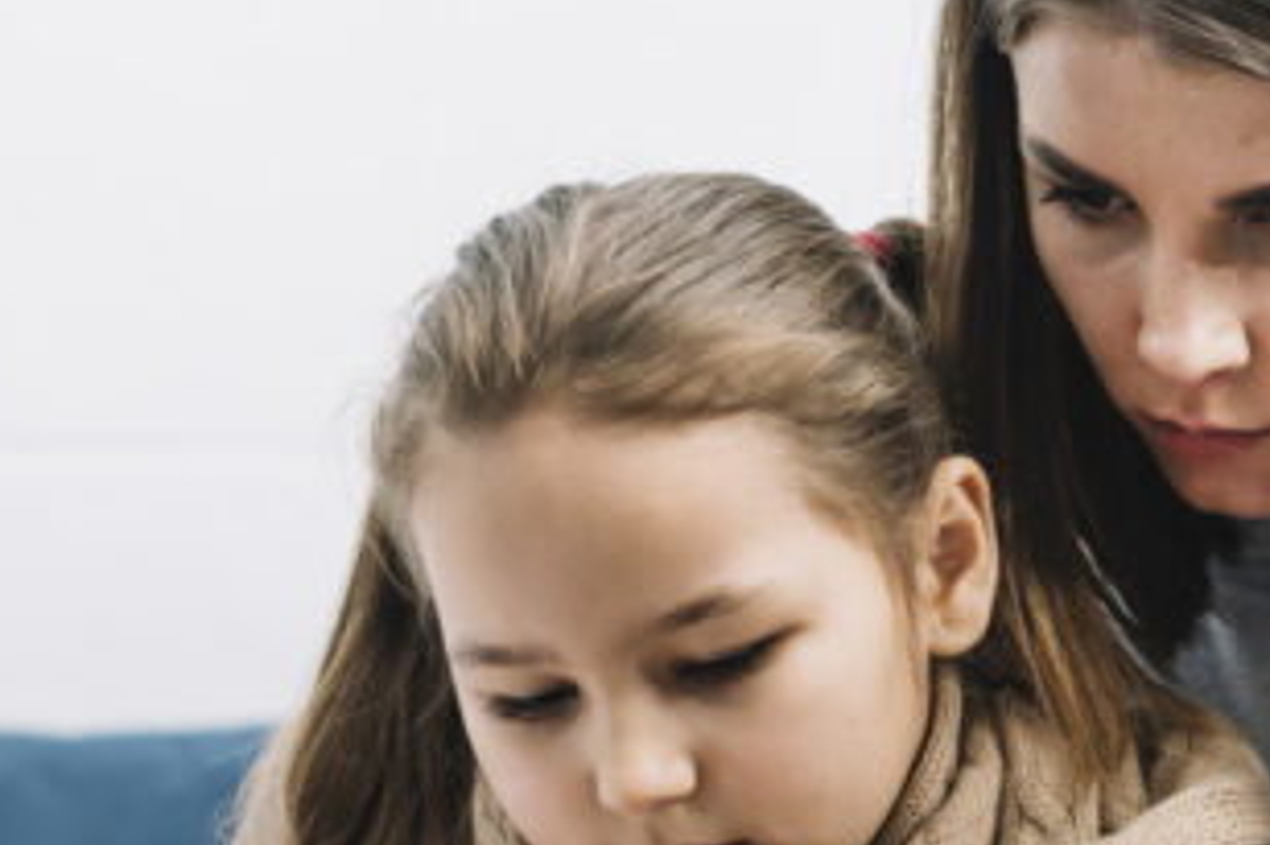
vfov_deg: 10.5
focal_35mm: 130
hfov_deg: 15.7
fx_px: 4583
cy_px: 730
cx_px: 874
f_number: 4
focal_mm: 50
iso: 320
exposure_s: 1/160
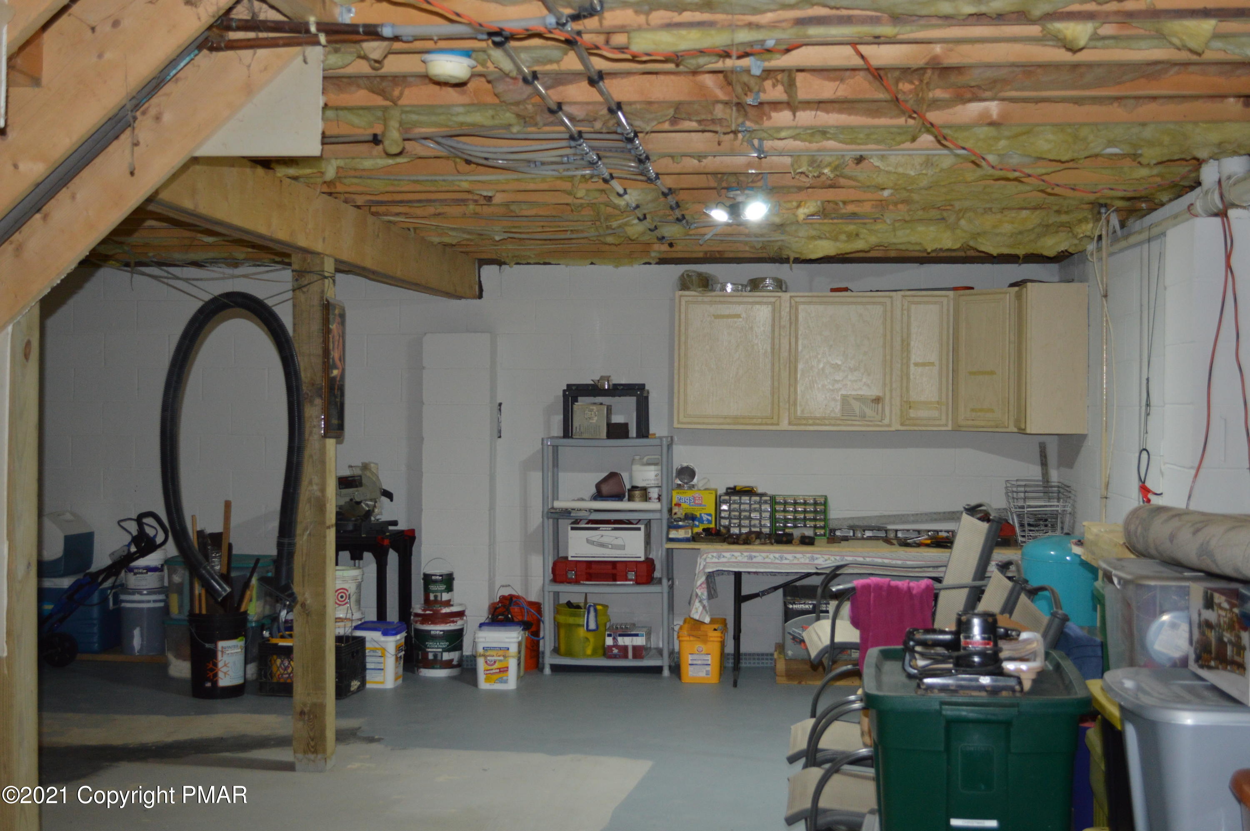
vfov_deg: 31.8
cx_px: 625
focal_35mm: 42
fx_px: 1457
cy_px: 416
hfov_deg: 46.4
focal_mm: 28
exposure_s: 1/60
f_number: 4.5
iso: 720
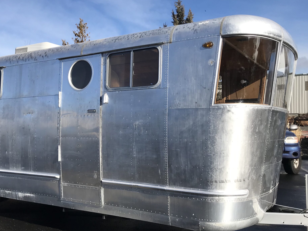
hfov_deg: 47.1
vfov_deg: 36.8
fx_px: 347
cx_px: 103
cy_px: 122
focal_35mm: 39
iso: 20
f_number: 1.8
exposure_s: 1/2457
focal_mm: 3.99
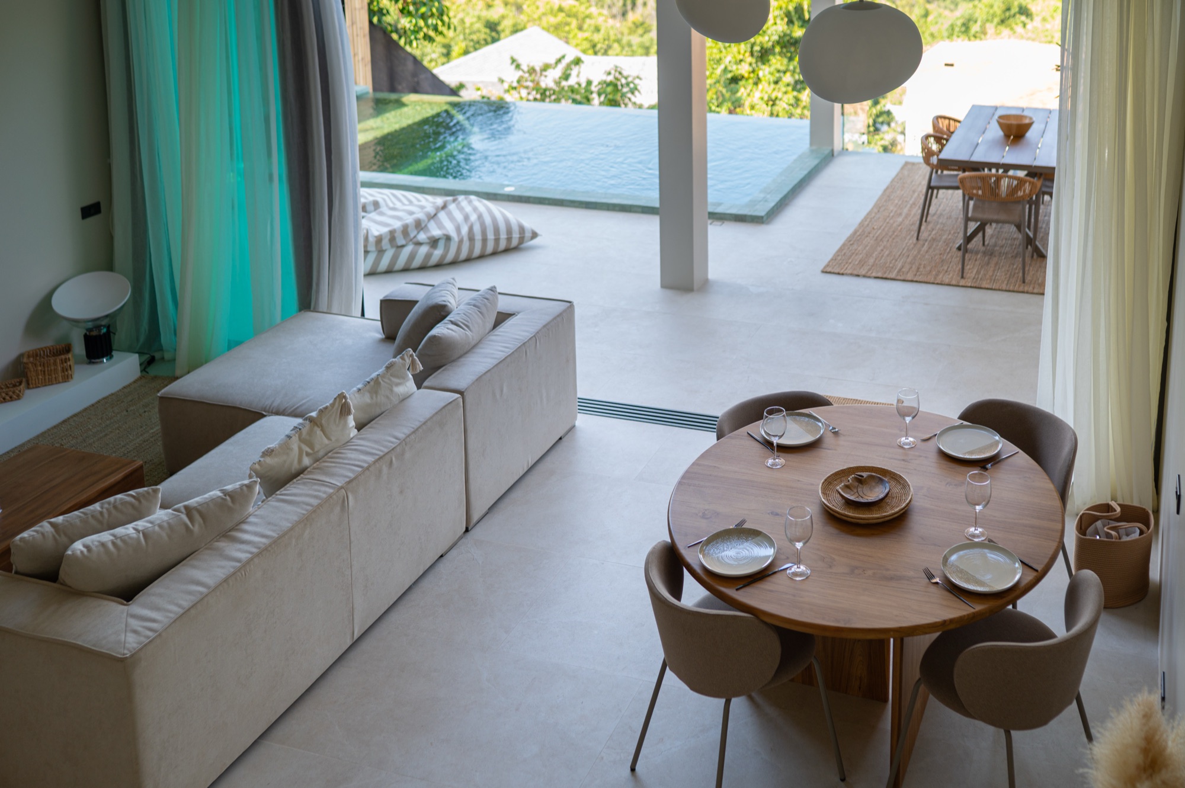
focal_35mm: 35
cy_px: 394
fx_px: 1151
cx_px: 592
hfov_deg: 54.5
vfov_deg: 37.8
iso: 160
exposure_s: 1/200
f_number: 2.8
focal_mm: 35
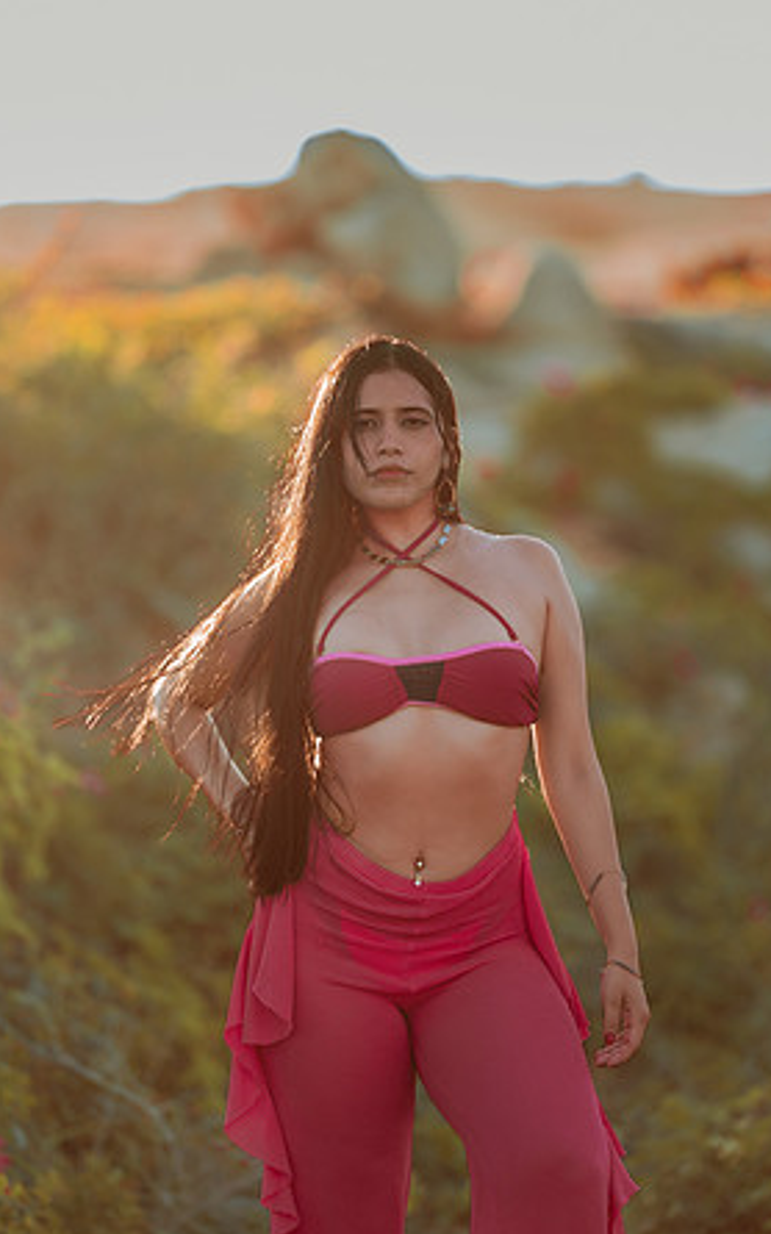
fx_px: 4675
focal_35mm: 139
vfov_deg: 15.0
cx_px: 402
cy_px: 621
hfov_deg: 9.4
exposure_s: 1/400
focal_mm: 135
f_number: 1.8
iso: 50
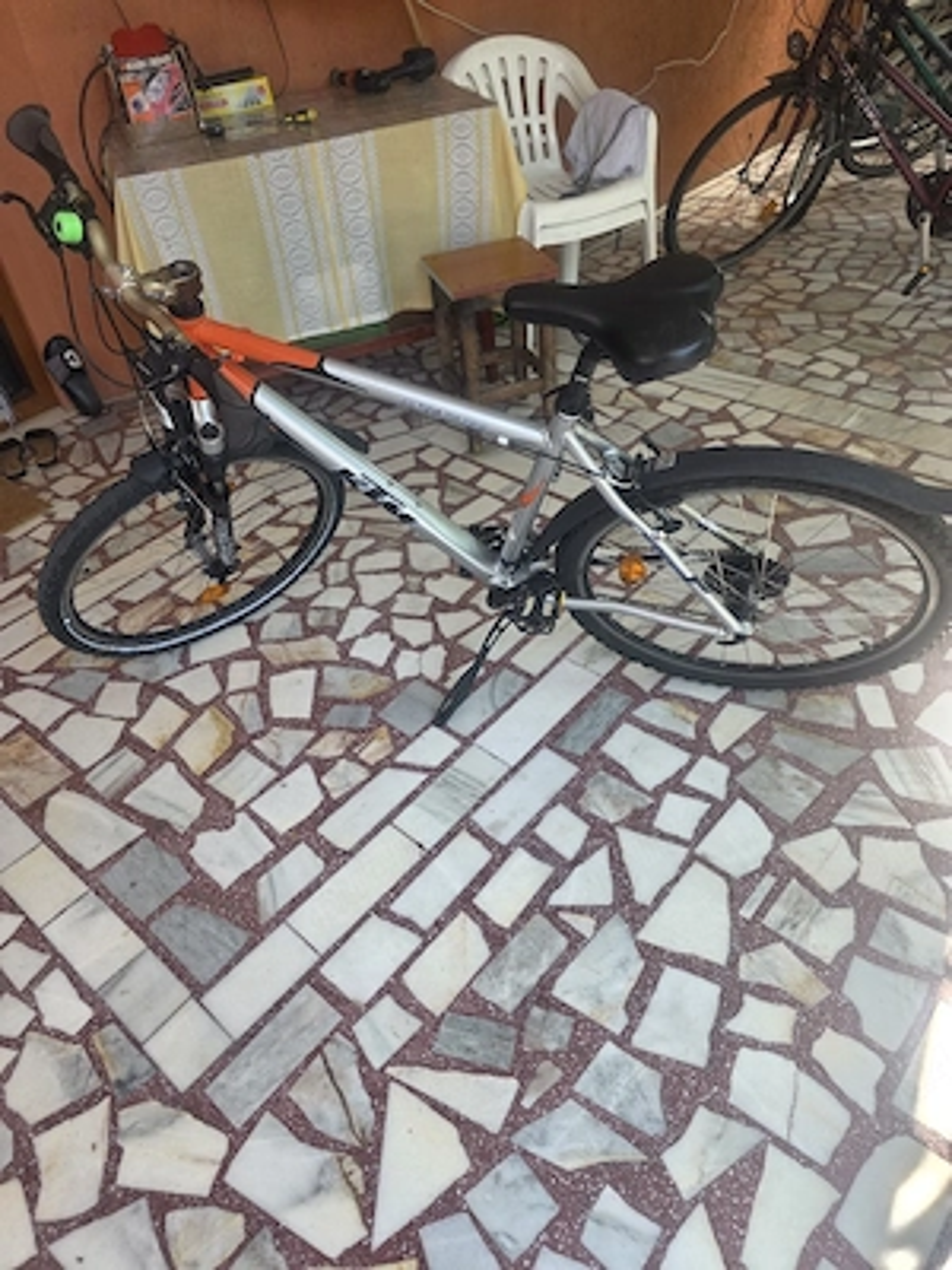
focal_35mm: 23
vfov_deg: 73.9
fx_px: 843
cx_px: 476
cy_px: 635
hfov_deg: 58.9
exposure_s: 1/182
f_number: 1.7
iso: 64
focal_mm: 6.3
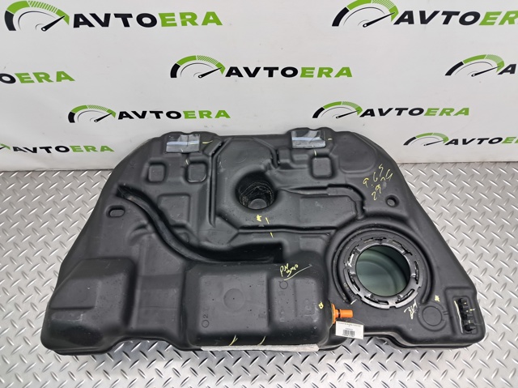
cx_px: 259
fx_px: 404
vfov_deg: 51.3
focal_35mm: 27
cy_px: 194
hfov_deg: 65.4
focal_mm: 4
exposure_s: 1/50
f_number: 1.8
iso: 125
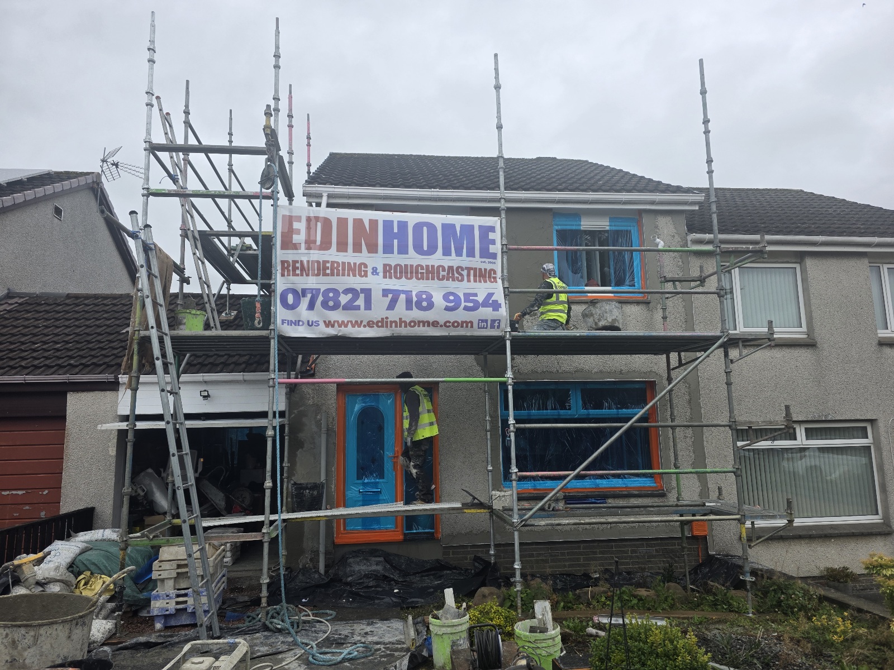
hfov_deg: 73.9
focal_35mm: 23
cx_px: 447
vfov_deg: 58.9
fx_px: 594
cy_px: 335
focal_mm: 6.3
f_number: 1.7
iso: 80
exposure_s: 1/2000
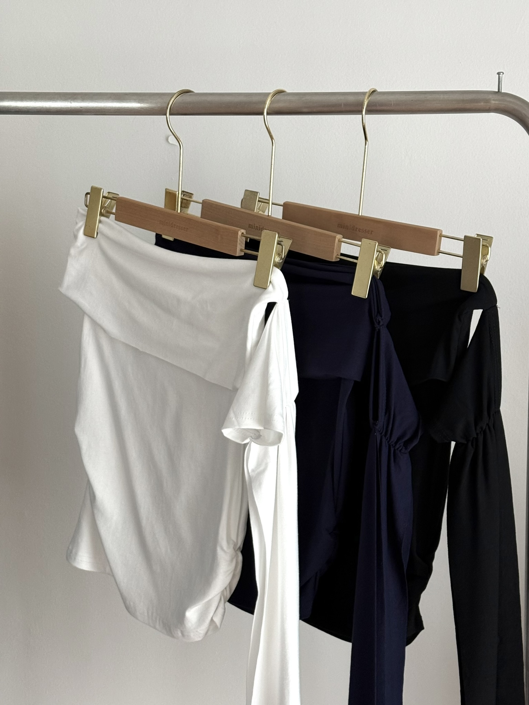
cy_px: 352
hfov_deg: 30.3
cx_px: 264
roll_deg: -1.0
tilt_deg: -5.1
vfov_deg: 39.7
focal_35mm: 48
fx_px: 978
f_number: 1.78
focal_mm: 6.76
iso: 100
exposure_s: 1/60
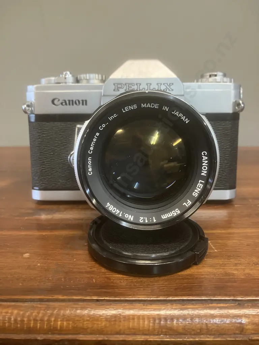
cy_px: 172
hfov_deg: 49.7
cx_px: 130
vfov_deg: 63.4
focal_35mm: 28
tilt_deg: -15.0
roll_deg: +0.9
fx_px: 279
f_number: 1.8
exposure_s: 1/33
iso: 250
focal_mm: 3.99
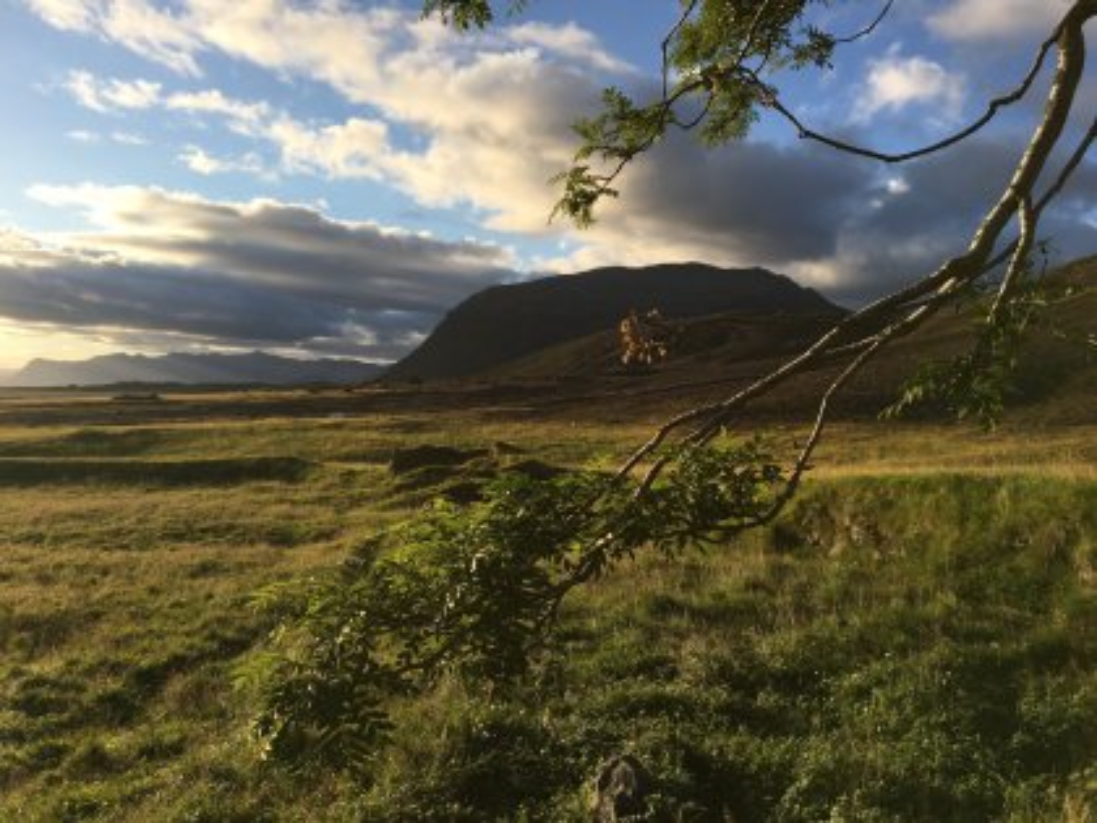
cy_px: 412
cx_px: 548
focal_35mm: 29
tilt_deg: -0.5
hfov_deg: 61.7
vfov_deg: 48.2
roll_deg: -2.1
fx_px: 919
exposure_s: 1/1166
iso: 25
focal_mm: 4.15
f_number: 2.2
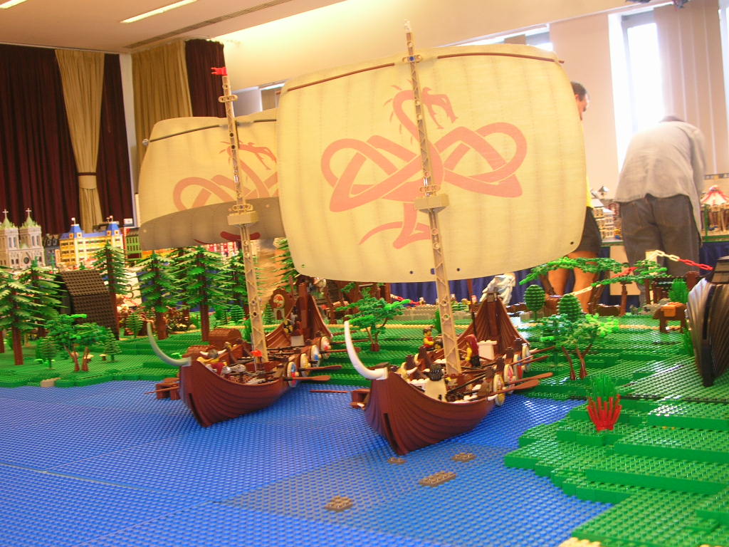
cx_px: 364
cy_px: 274
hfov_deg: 39.7
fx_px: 1011
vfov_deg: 30.3
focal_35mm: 48
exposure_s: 1/5.8
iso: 54
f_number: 3.2
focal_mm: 8
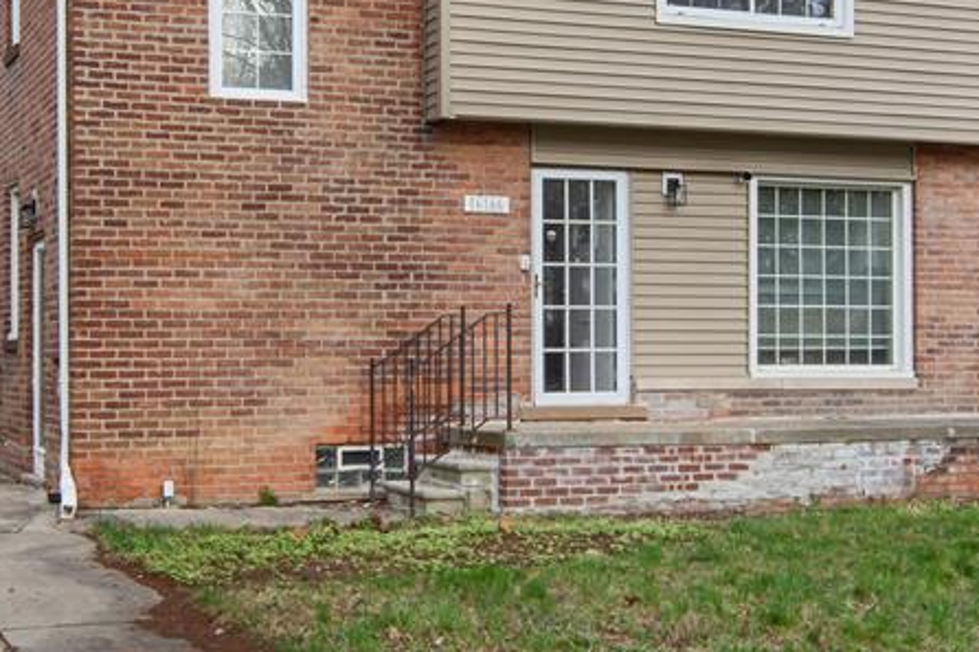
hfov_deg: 32.2
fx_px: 1685
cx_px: 345
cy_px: 158
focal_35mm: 62
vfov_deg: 21.7
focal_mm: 18
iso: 100
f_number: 11
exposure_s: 1/25
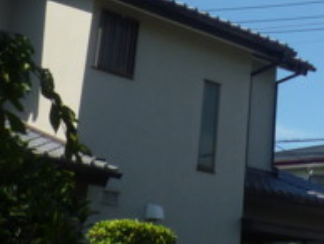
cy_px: -160
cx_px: 329
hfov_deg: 18.5
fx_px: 965
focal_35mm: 103
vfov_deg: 13.3
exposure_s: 1/640
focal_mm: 4.4
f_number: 4
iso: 80
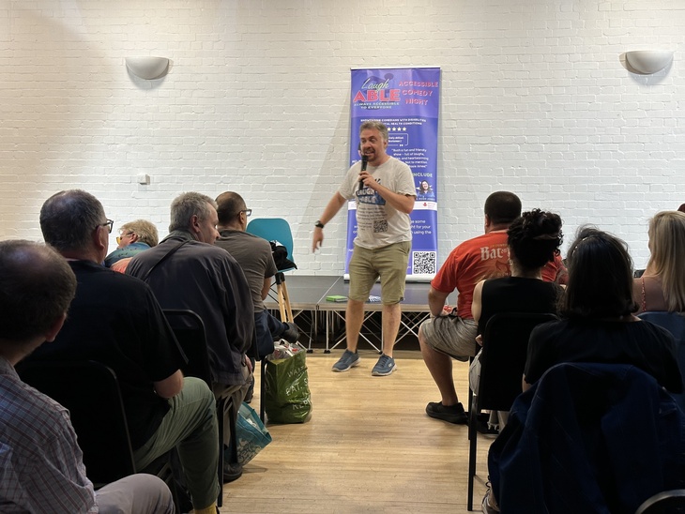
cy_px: 257
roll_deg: +0.0
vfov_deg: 30.3
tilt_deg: -6.1
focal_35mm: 48
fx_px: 950
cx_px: 342
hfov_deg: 39.6
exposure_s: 1/50
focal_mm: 6.86
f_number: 1.78
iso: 100
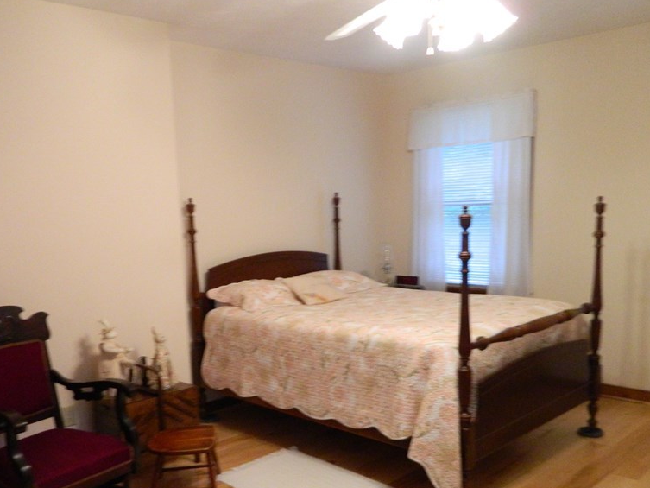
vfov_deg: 41.3
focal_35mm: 34
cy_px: 321
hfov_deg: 53.8
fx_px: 639
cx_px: 280
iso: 400
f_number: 3.1
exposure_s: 1/30
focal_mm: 4.5
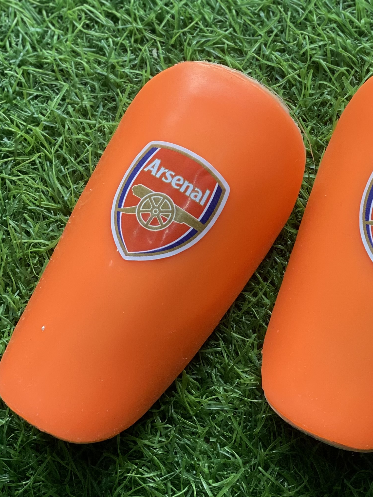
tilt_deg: -75.5
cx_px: 304
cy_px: 171
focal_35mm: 104
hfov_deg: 14.1
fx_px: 1494
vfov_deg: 18.8
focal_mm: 6
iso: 64
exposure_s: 1/100
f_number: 2
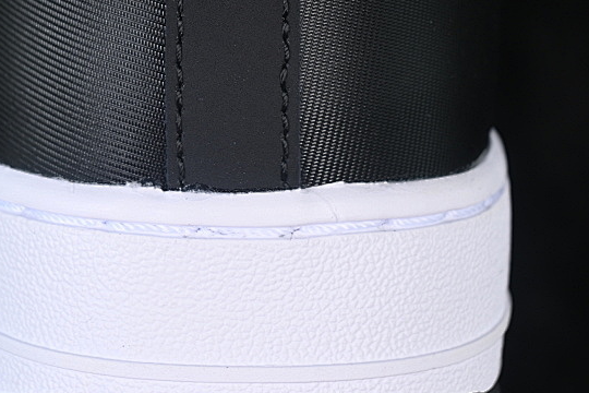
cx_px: 226
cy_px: 26
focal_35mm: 150
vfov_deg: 9.1
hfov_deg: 13.7
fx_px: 2454
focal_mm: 50
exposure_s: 1/50
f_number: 6.3
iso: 160
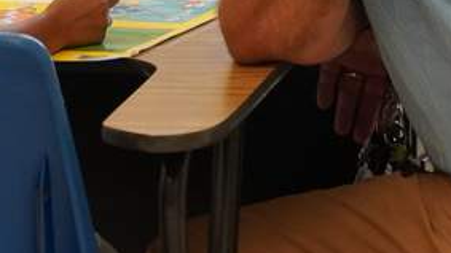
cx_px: 113
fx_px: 5308
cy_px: -125
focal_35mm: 444
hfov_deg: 4.9
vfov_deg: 2.7
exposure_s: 1/160
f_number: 5.6
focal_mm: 78
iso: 2000
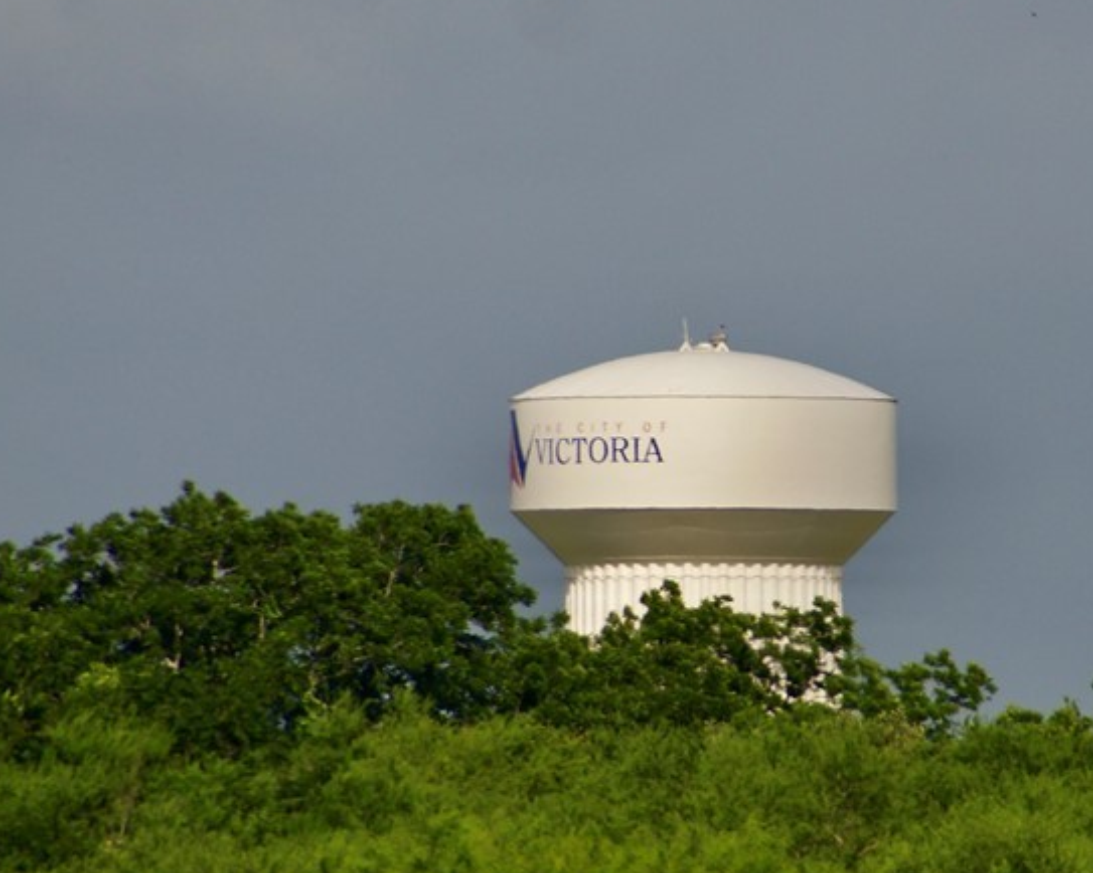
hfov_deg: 2.0
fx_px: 31852
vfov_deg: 1.6
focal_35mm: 985
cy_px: 471
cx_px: 746
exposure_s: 1/1000
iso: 100
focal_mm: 250
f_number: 6.3
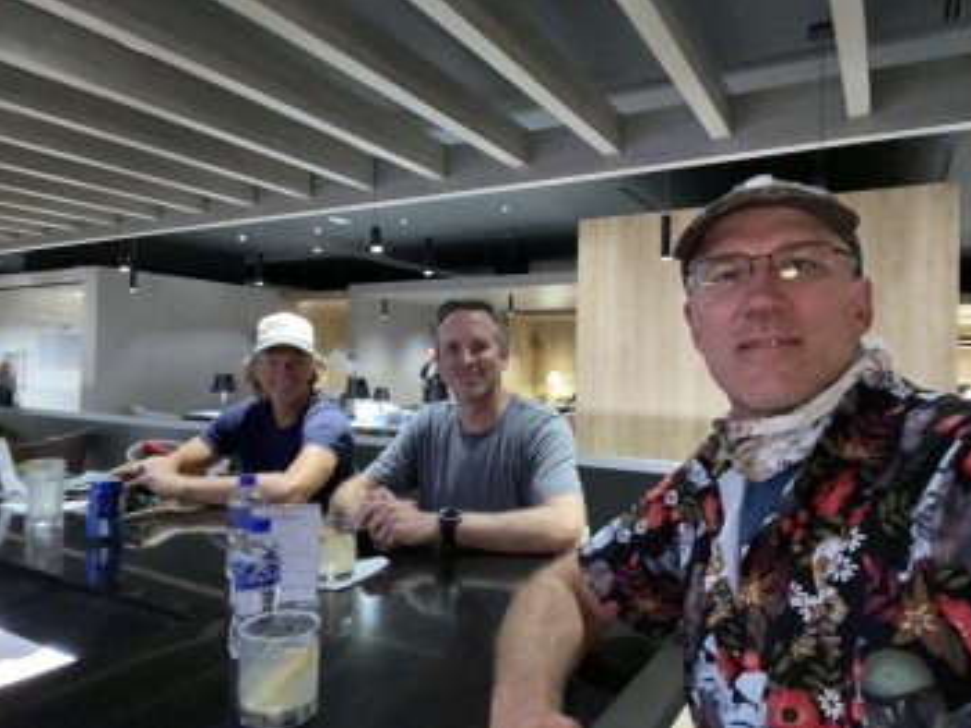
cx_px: 503
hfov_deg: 71.6
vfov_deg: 56.8
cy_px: 352
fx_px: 673
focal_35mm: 24
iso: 1000
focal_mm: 2.71
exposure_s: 1/16
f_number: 2.2
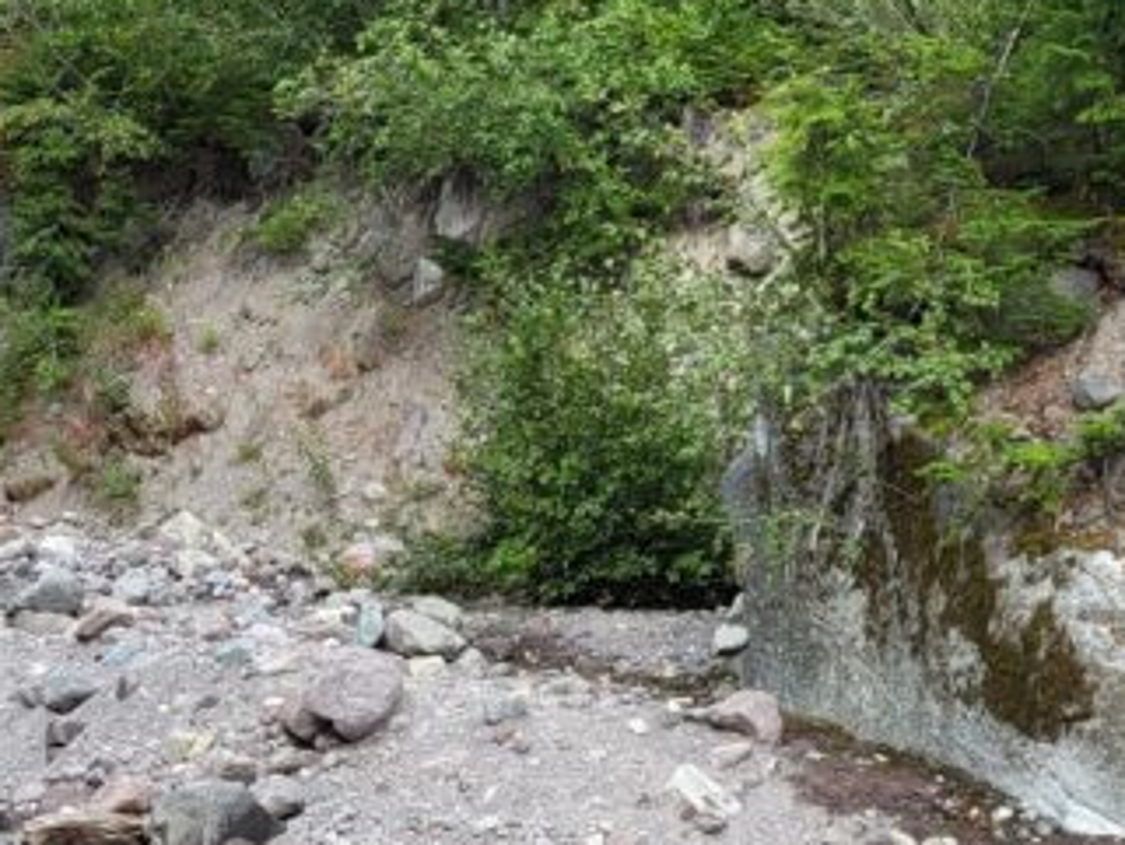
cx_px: 442
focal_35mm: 83
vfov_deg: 17.1
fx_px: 2698
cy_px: 985
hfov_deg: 23.5
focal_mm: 5.4
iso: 40
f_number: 1.8
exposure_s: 1/476
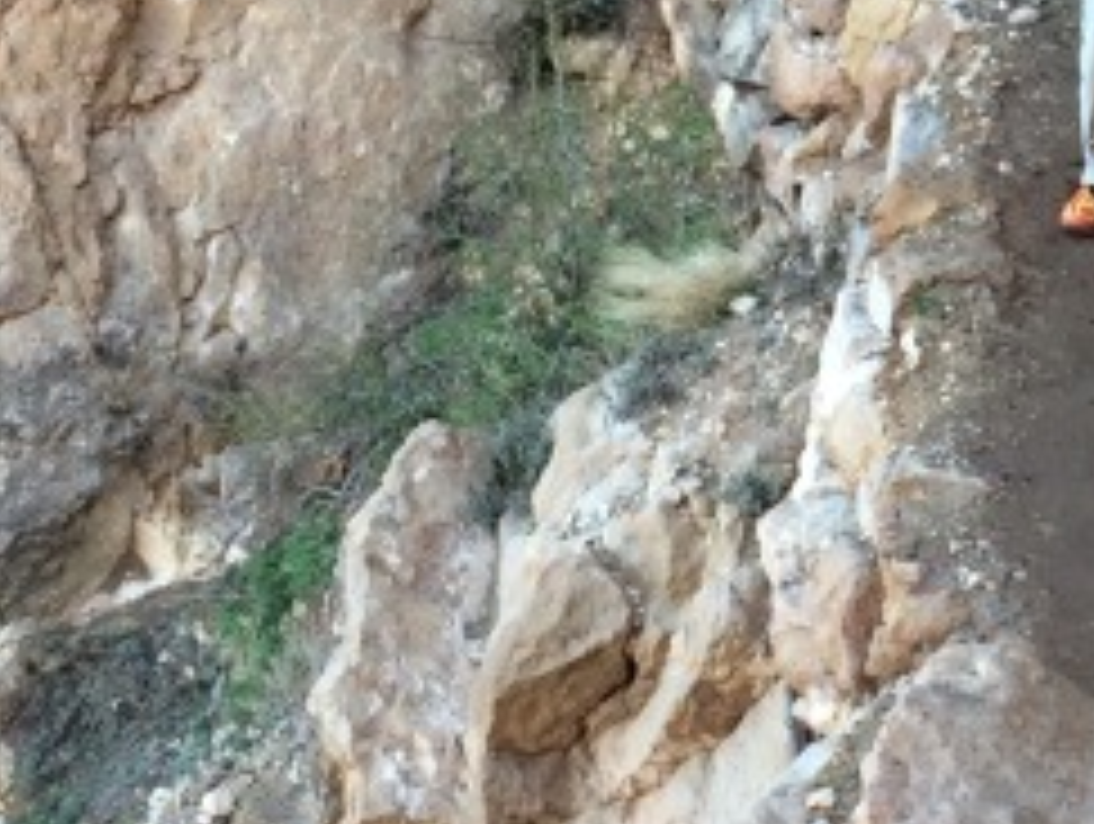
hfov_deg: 15.8
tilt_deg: -14.2
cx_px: 1144
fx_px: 3861
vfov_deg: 11.9
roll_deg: +0.2
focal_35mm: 122
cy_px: -207
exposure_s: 1/60
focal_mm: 4.15
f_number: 2.2
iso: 40
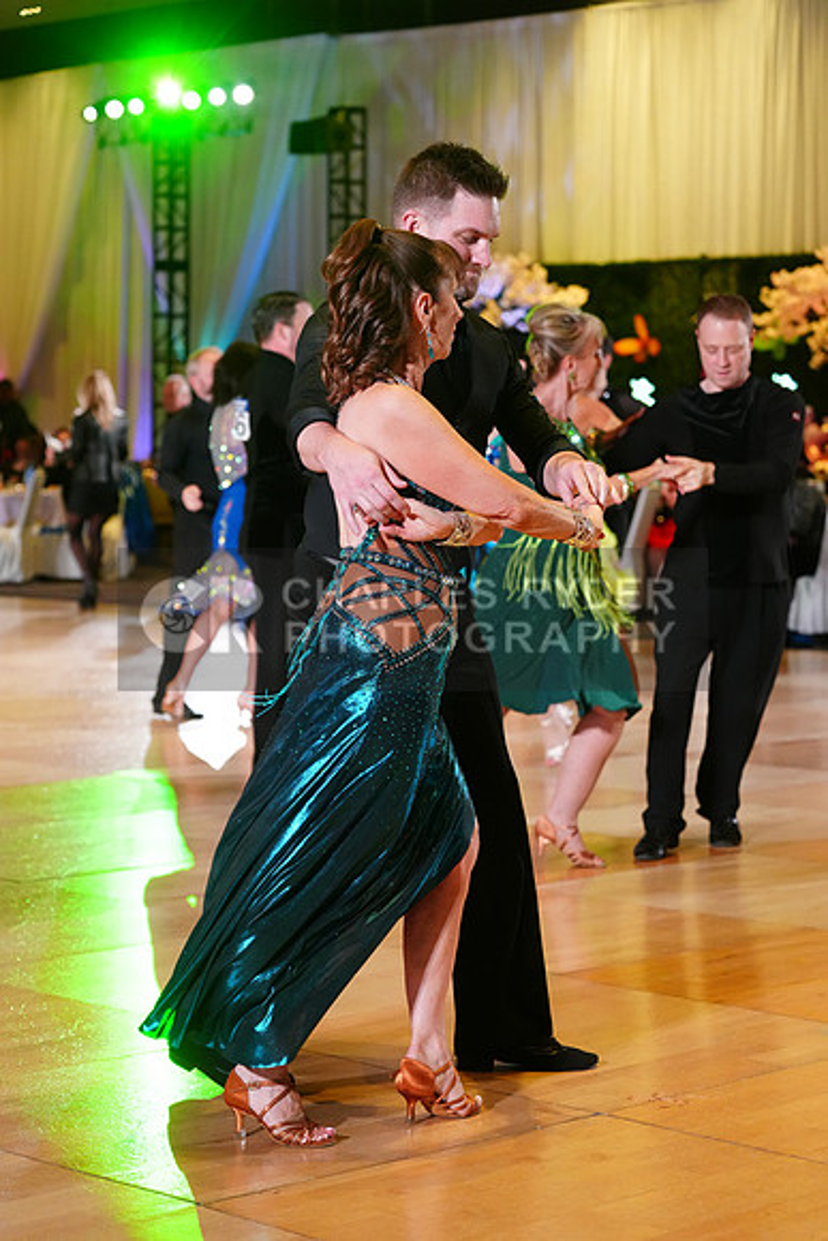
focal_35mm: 81
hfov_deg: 16.9
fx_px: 2793
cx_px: 414
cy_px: 620
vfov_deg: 25.1
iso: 3200
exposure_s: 1/400
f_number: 4
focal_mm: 81
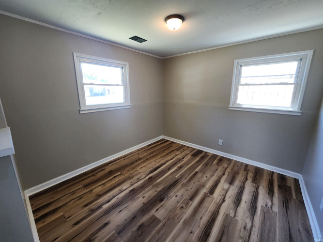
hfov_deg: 106.2
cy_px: 121
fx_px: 121
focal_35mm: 13
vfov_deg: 89.9
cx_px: 162
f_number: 2.2
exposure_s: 1/60
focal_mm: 2.2
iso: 125
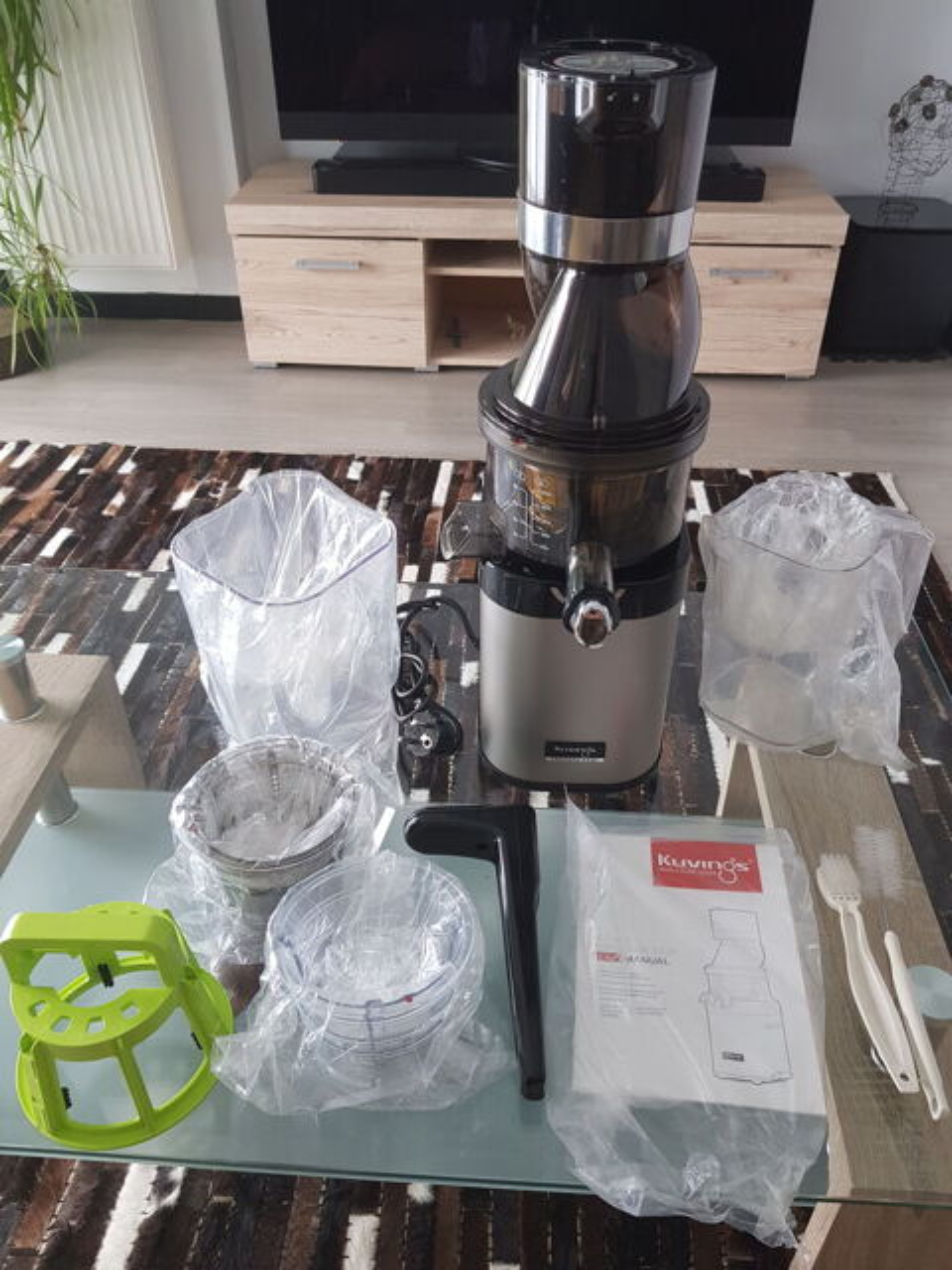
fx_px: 953
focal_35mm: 26
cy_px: 635
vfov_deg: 67.3
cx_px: 476
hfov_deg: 53.1
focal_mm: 4.2
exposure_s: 1/50
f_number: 1.7
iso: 80
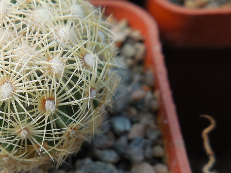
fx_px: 394
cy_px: 109
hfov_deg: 31.2
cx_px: 24
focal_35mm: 59
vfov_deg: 24.7
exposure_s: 1/200
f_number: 3.6
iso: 125
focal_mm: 5.6
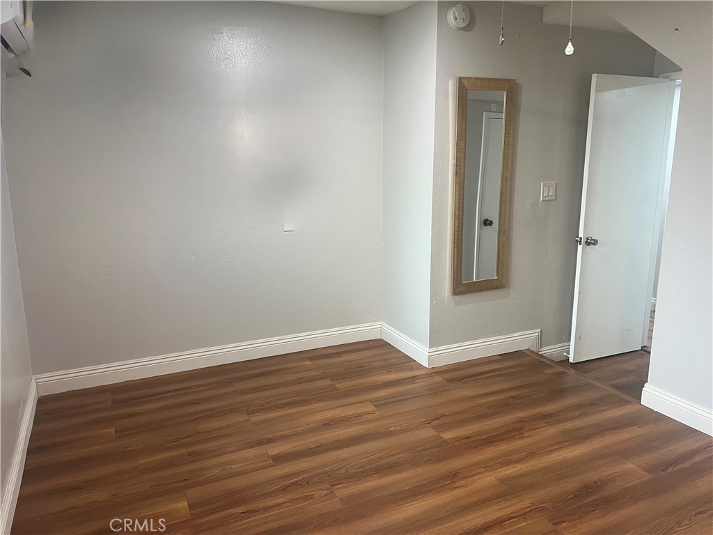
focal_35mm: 26
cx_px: 356
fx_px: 536
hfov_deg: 67.3
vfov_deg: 53.1
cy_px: 268
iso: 200
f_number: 1.5
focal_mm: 5.7
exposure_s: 1/60
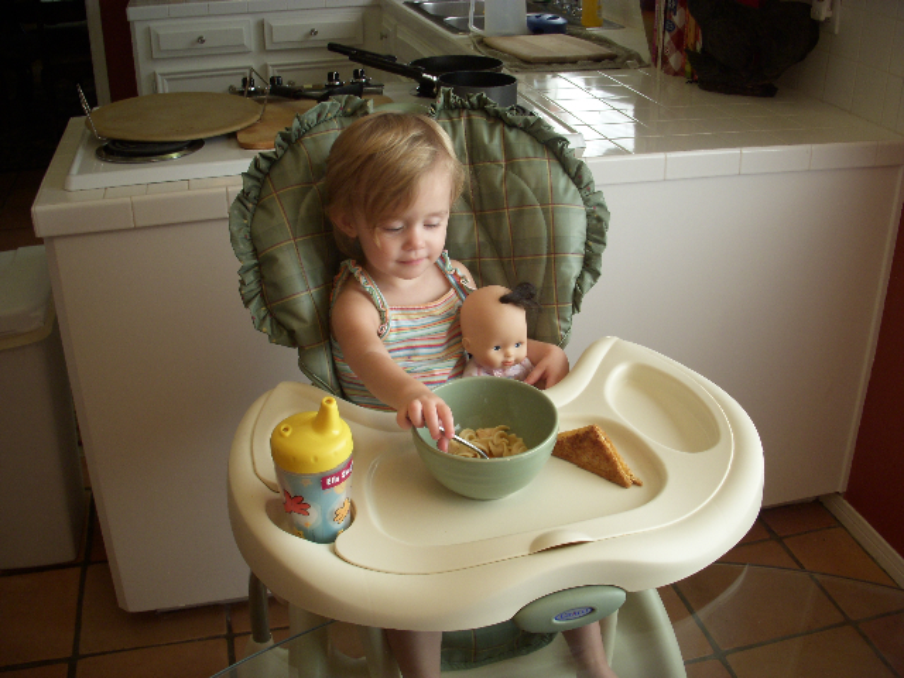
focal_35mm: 38
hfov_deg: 49.0
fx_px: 992
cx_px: 452
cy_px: 339
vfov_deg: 37.7
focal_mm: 6.3
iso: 100
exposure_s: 1/80
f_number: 3.3
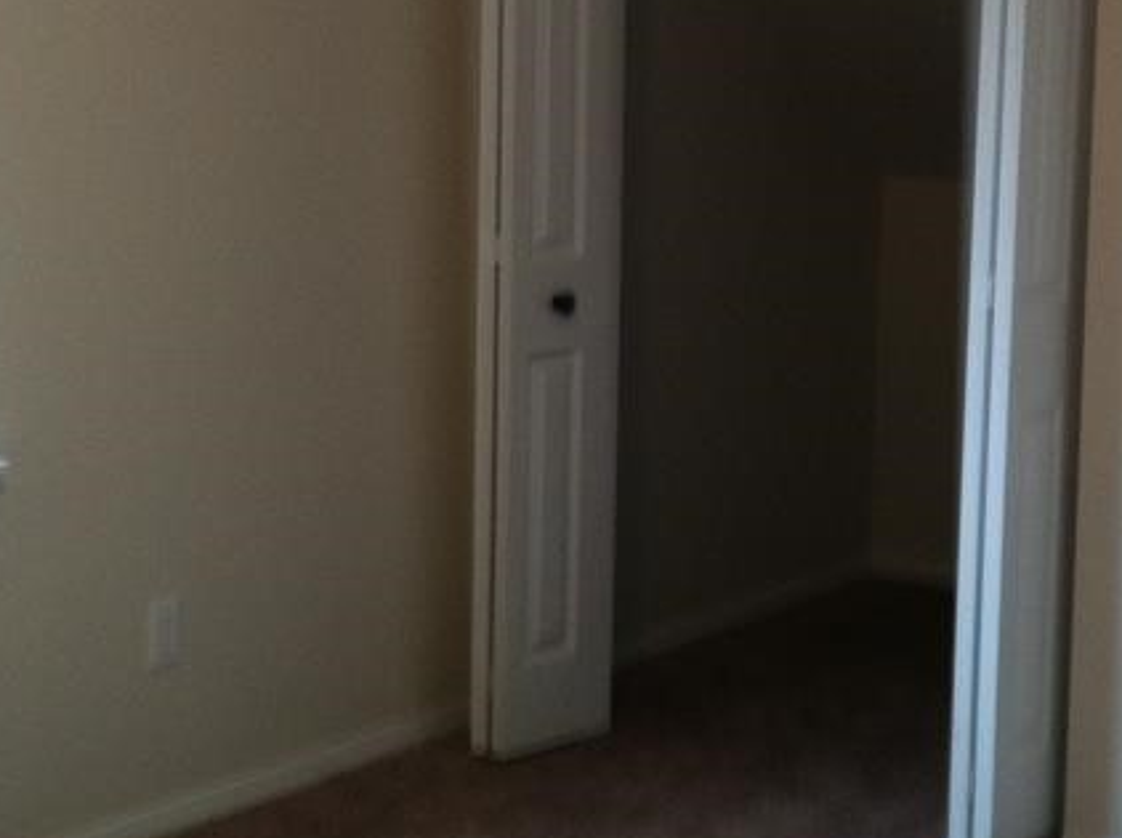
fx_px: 2750
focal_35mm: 85
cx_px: 617
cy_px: 235
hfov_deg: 23.0
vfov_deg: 17.2
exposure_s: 1/17
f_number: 2.8
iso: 125
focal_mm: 3.85
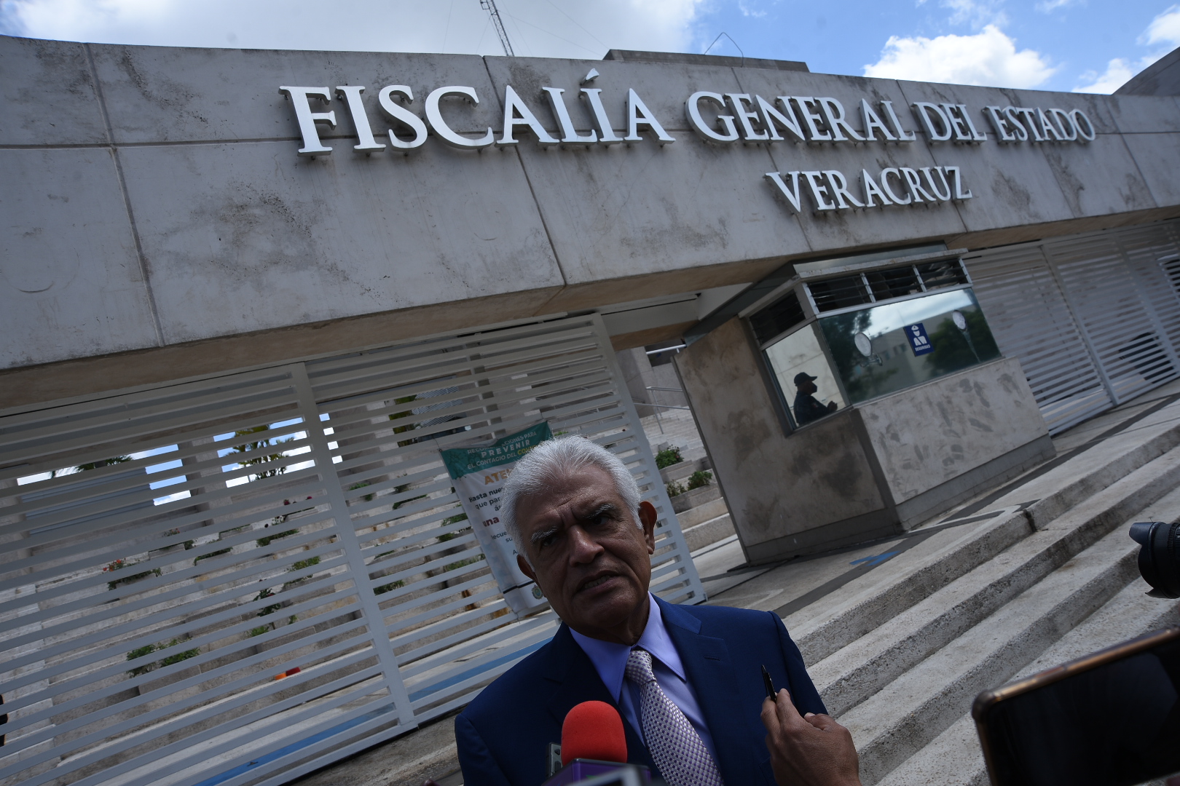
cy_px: 393
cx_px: 590
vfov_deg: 53.1
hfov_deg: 73.7
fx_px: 787
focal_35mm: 24
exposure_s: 1/250
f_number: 10
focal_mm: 24
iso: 100
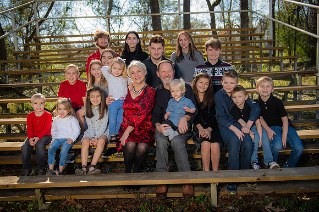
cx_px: 160
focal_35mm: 35
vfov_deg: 37.5
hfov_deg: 54.1
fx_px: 313
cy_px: 106
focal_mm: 34
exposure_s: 1/250
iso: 50
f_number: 4
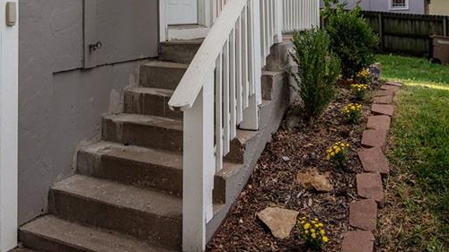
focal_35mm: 45
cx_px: 220
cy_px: 3
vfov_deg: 25.3
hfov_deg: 45.5
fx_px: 536
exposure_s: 1/2000
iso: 100
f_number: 2.8
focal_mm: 28
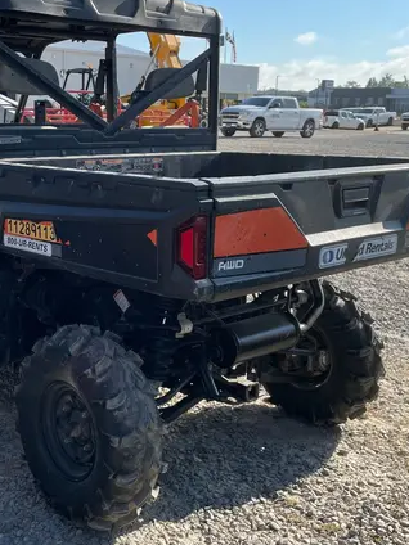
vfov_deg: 42.0
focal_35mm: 45
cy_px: 241
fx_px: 709
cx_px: 107
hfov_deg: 31.7
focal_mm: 4.2
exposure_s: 1/2353
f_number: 1.6
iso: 32
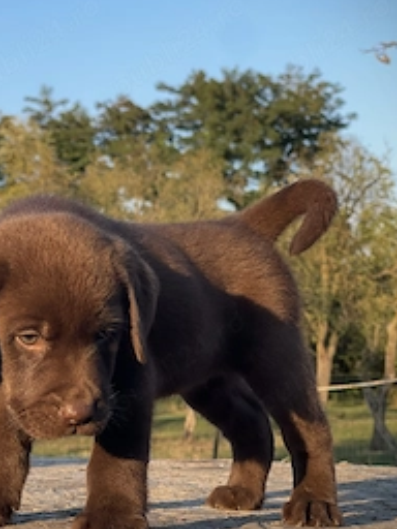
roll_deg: -0.4
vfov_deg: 19.6
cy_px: 240
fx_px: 1529
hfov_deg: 14.7
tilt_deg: +6.9
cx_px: 105
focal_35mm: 100
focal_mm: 7.5
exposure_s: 1/388
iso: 20
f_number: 2.2
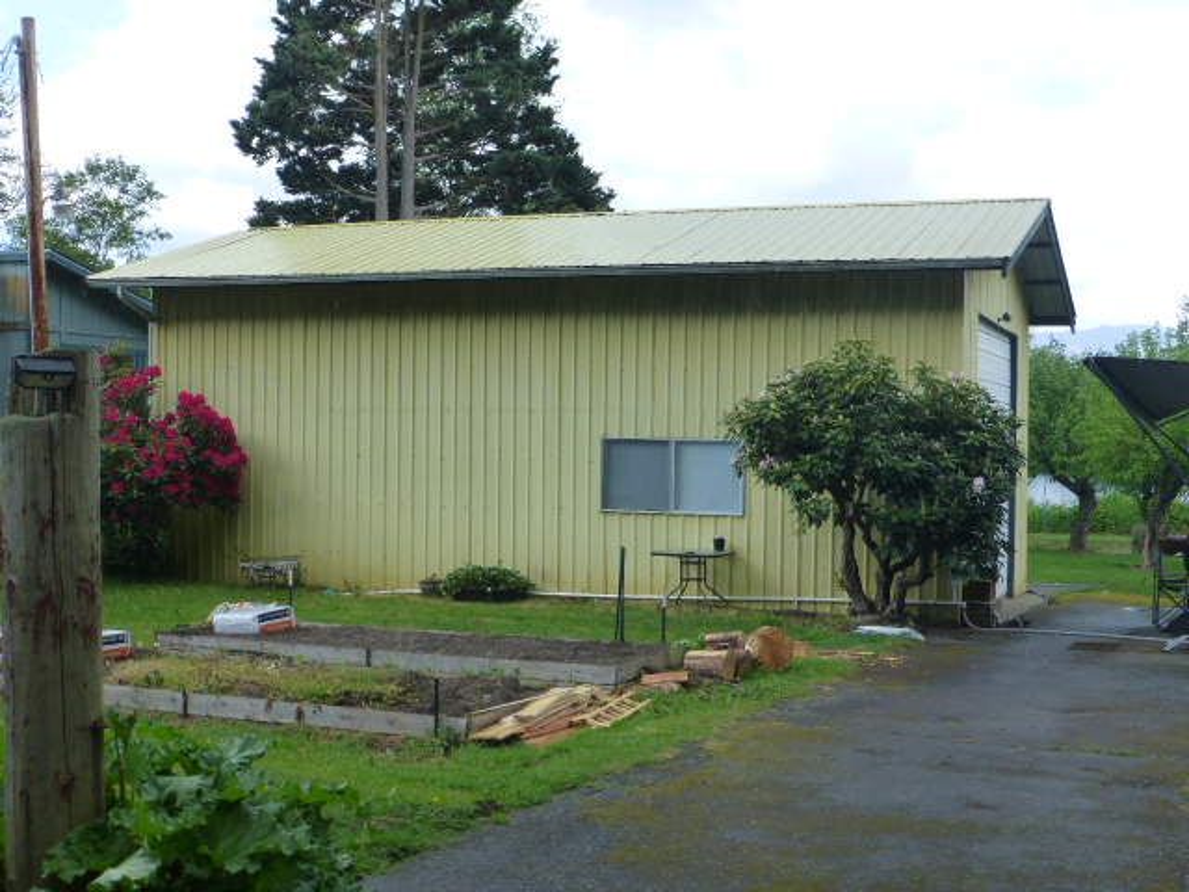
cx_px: 594
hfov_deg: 40.4
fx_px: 1614
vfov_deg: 30.9
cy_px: 446
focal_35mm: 47
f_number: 4.2
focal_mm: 8.5
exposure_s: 1/250
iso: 160
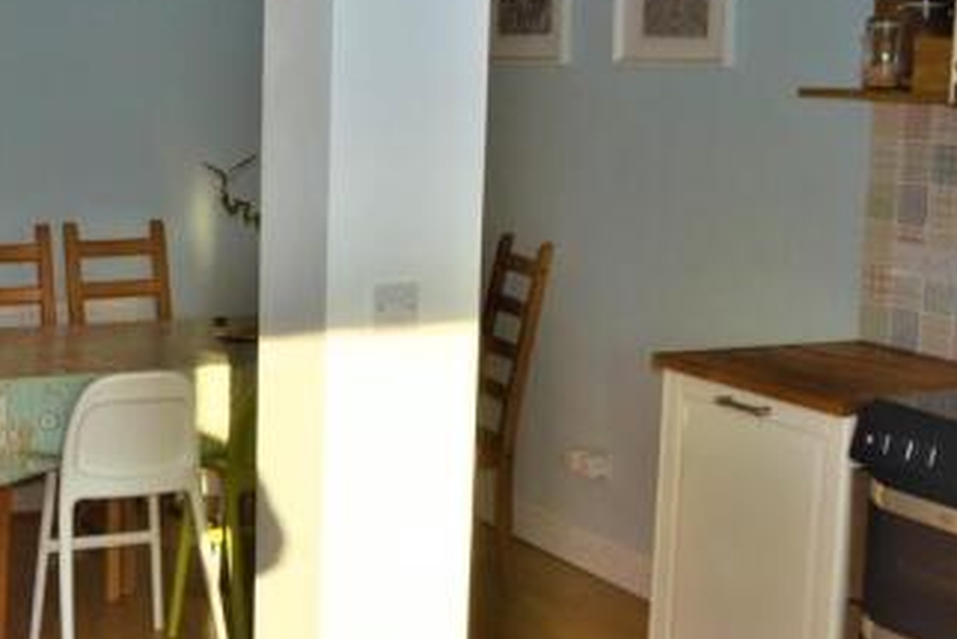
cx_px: 373
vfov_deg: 22.3
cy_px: 272
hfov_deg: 32.7
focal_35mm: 61
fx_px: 1622
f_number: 6.3
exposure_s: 1/200
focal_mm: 20
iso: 100
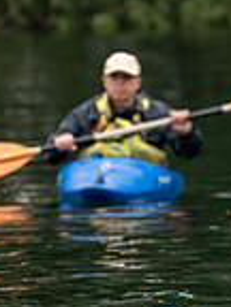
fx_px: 8204
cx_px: 132
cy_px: 348
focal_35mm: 922
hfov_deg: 1.6
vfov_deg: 2.1
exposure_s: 1/400
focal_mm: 200
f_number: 4
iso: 320
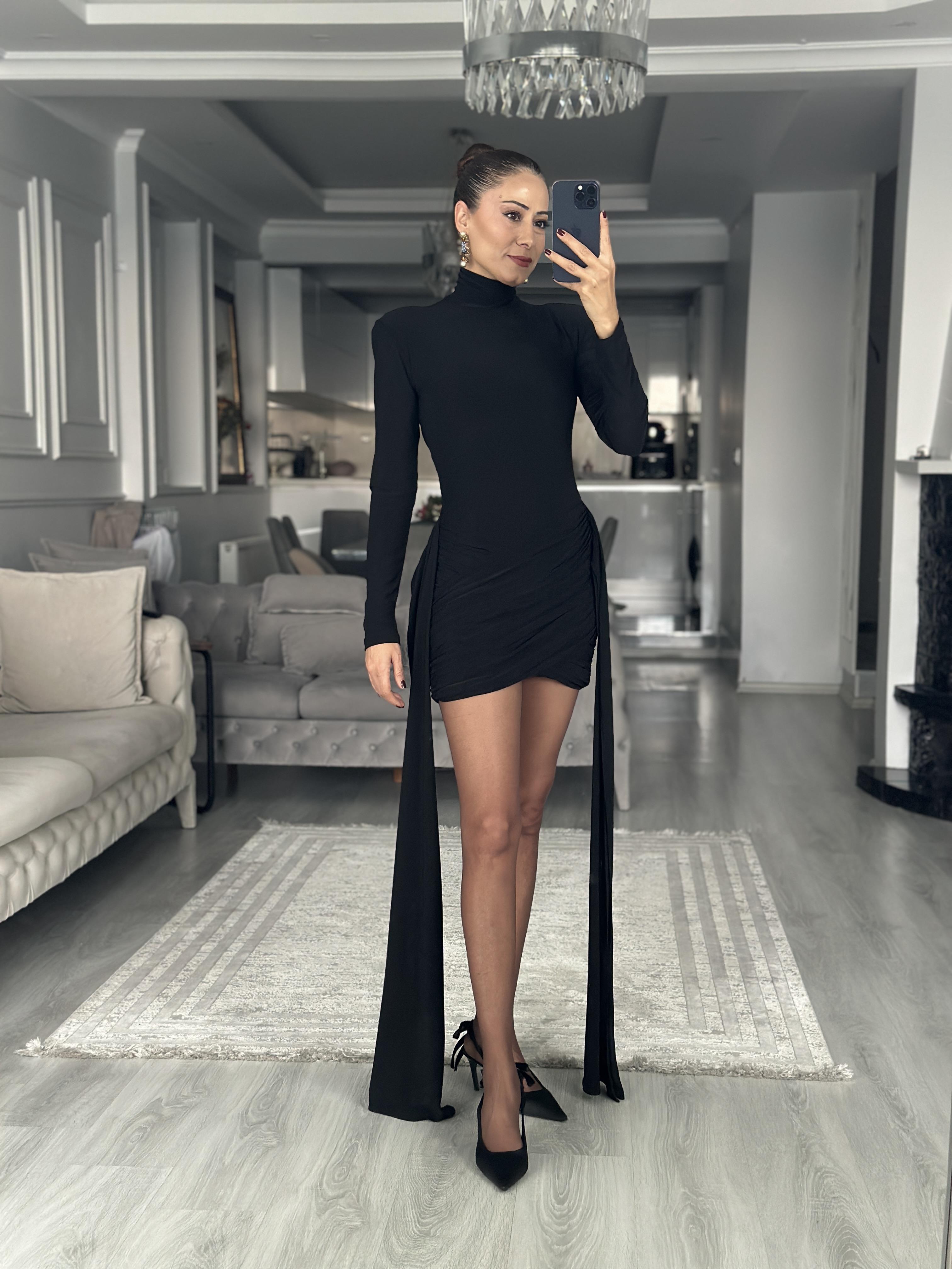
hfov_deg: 30.3
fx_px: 1760
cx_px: 476
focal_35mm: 48
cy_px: 634
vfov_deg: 39.7
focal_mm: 6.86
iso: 250
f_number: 1.78
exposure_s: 1/60
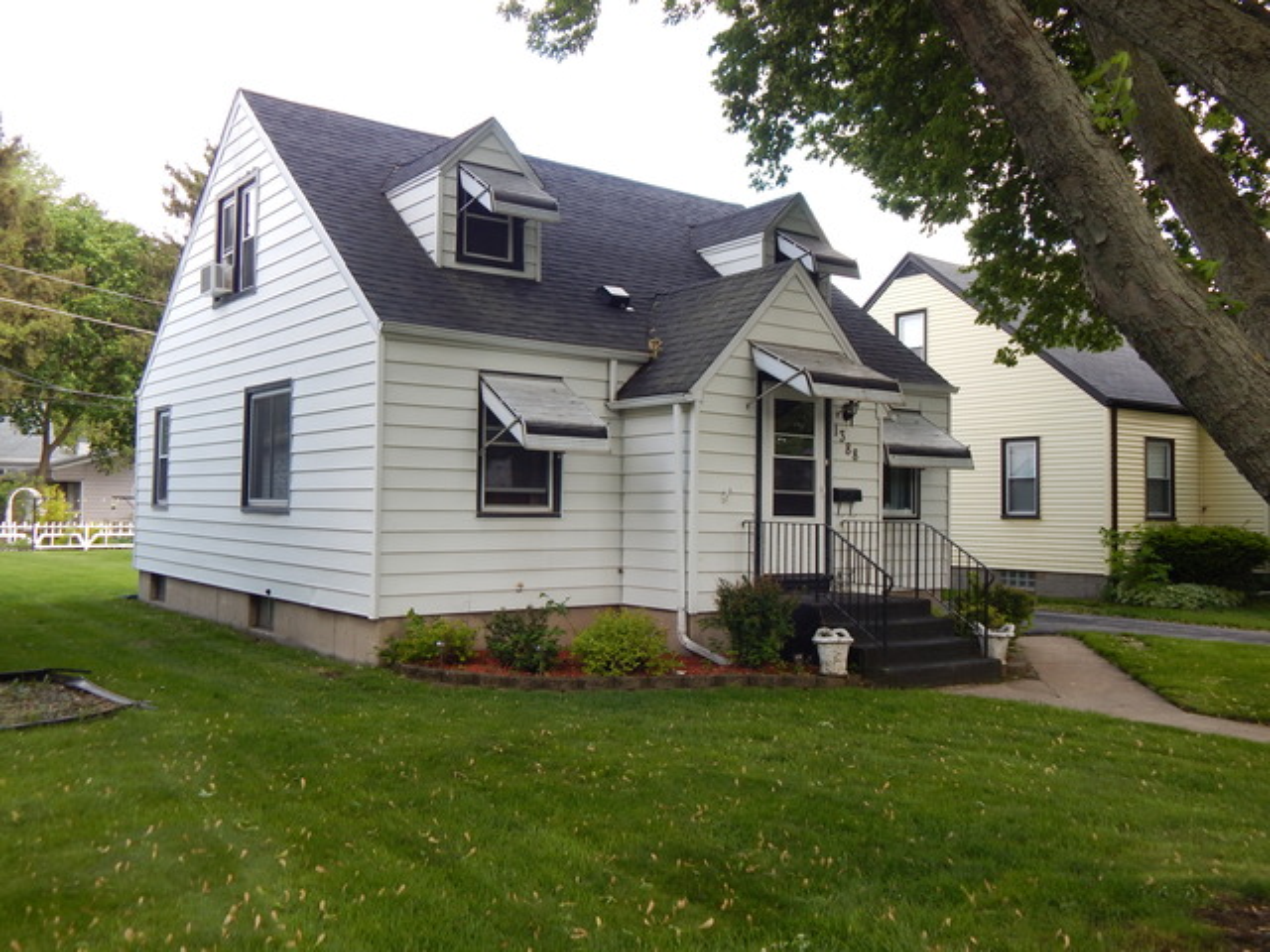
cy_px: 476
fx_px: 1137
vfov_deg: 45.4
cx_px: 635
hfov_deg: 58.4
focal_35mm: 31
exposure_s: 1/200
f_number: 3.2
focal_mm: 5.6
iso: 125
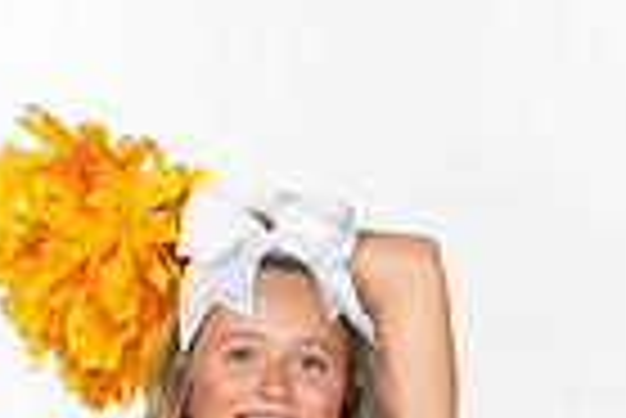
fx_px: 3272
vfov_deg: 6.9
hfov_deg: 10.9
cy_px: 1002
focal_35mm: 188
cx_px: 293
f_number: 7.1
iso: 800
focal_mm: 58
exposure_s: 1/320
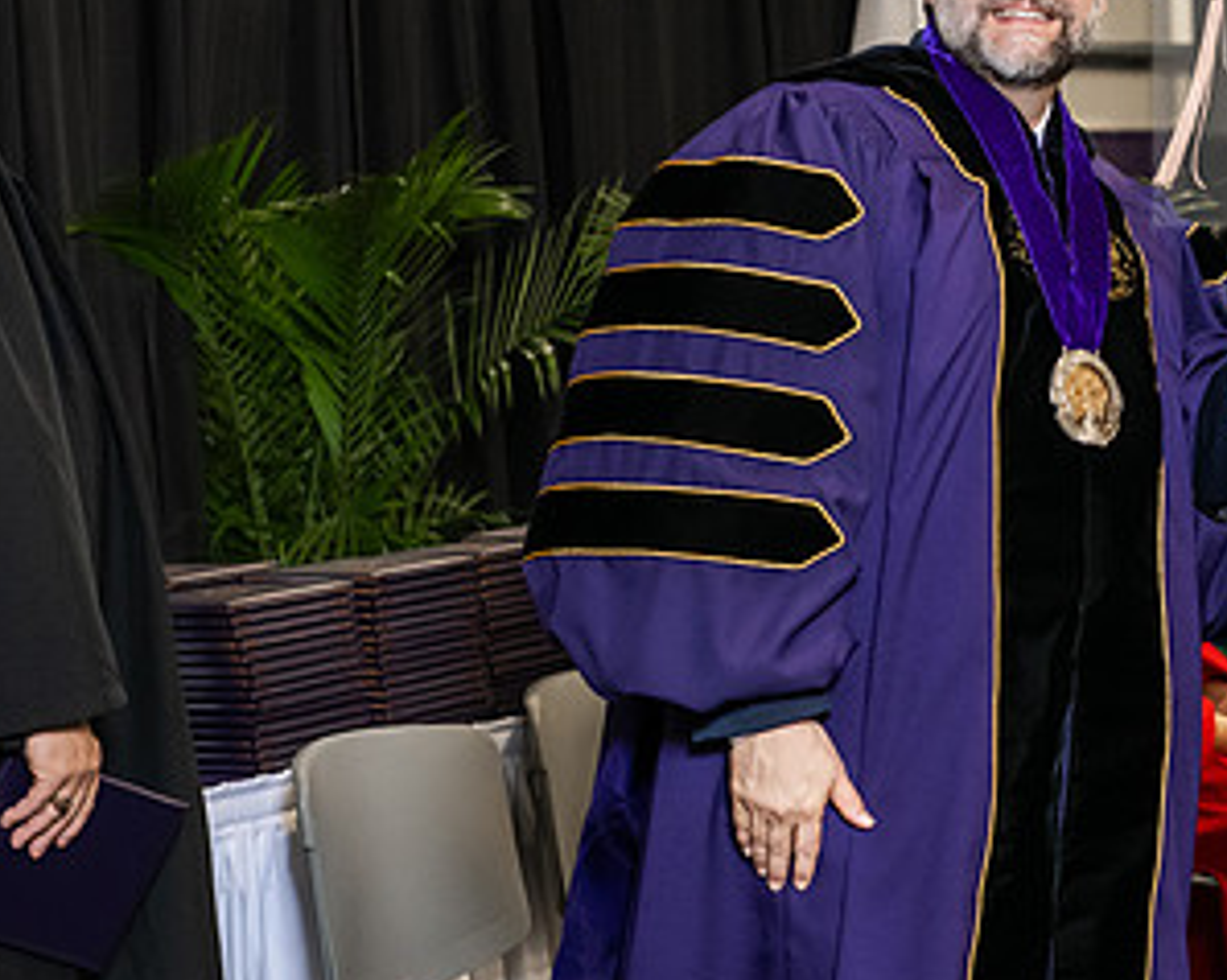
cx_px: 1029
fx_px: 4645
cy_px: 381
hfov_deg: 14.9
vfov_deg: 12.0
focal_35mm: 128
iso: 2500
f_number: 5
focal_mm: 70
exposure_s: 1/200
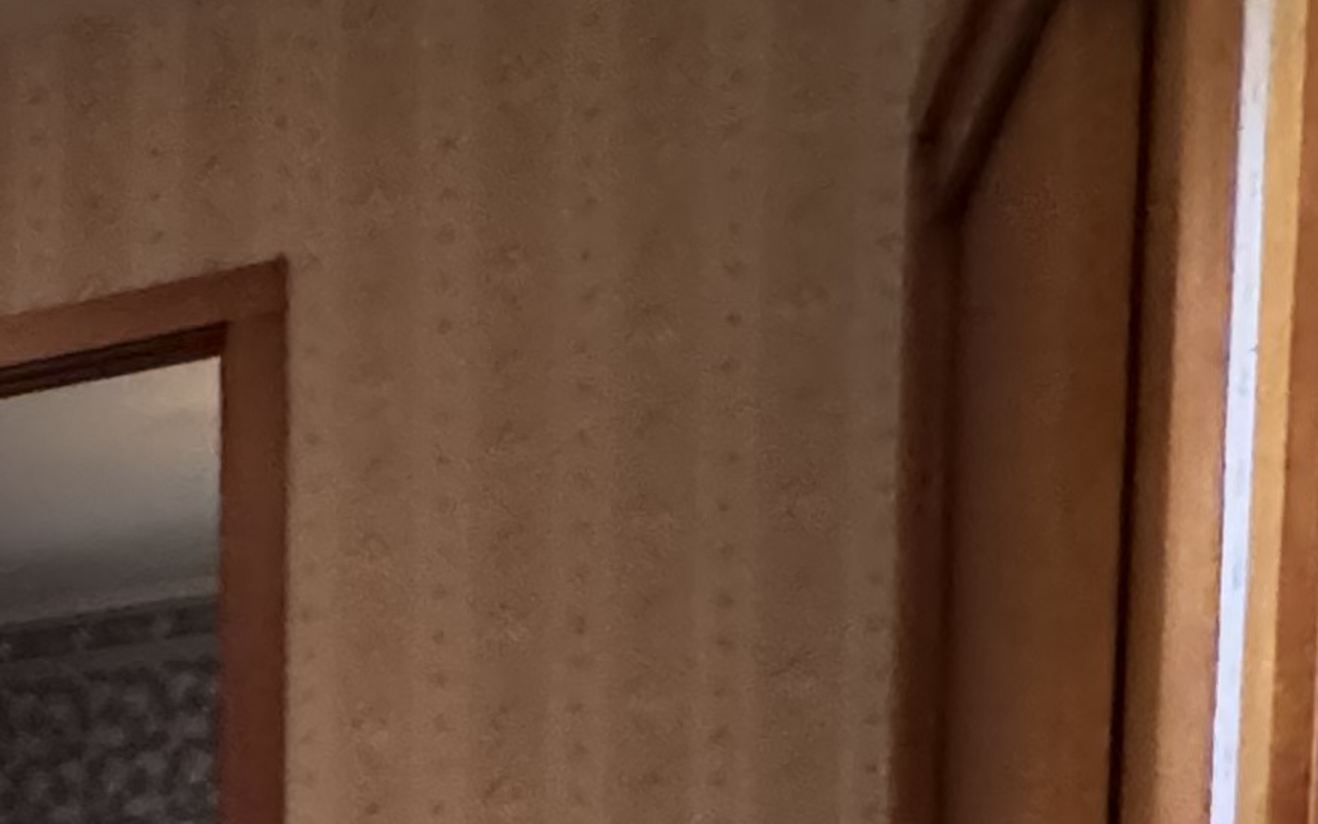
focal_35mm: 68
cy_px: 1392
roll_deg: +3.5
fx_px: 2443
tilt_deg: -7.7
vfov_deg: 16.6
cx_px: -1042
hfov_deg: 20.9
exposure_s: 1/60
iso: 640
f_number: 2.2
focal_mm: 2.22
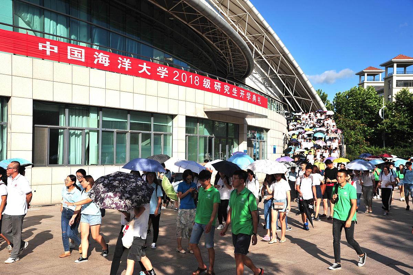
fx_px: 504
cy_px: 138
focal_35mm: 44
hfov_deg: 44.5
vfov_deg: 30.5
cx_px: 206
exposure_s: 1/320
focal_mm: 44
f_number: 10
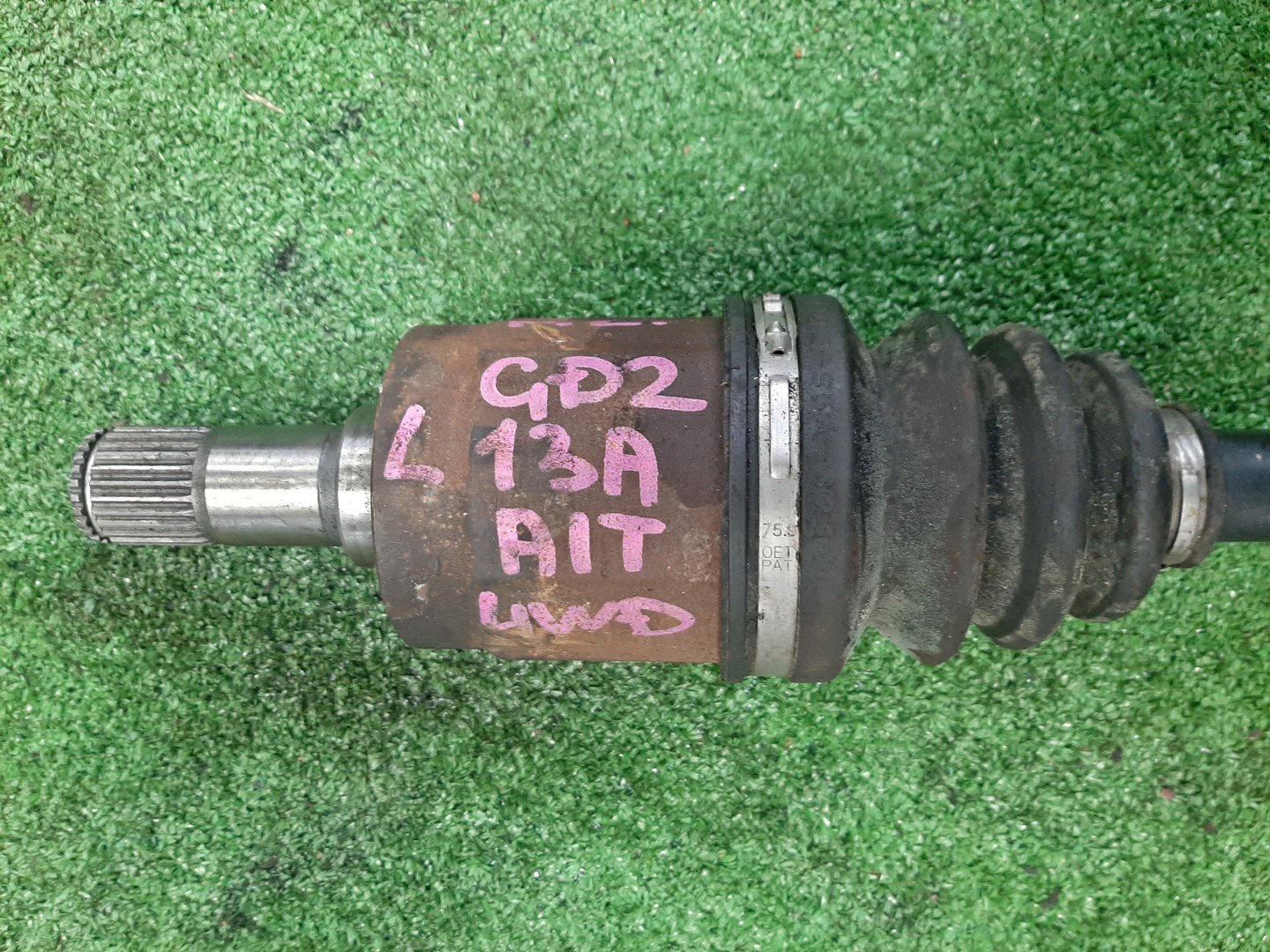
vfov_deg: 53.1
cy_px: 476
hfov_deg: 67.3
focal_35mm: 26
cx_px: 635
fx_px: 954
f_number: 1.7
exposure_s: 1/25
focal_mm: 3.93
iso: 183
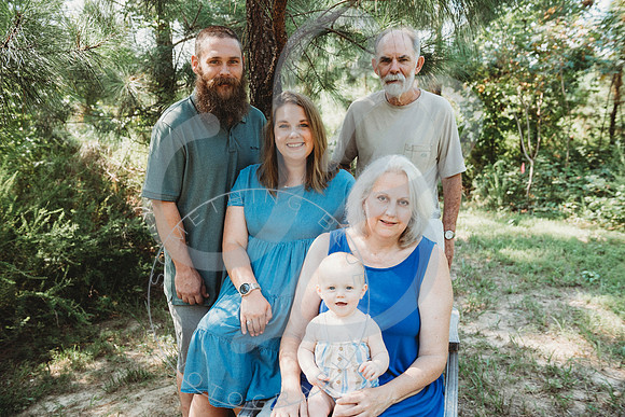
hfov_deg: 54.4
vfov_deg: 37.9
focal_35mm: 35
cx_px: 312
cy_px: 208
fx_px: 608
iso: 200
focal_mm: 35
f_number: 5
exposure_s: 1/125
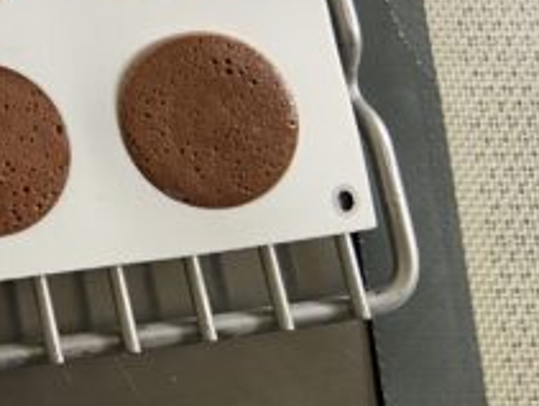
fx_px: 1279
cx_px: -300
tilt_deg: -79.6
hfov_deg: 20.1
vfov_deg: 17.4
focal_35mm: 82
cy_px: -54
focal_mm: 4.25
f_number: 1.8
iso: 125
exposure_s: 1/80
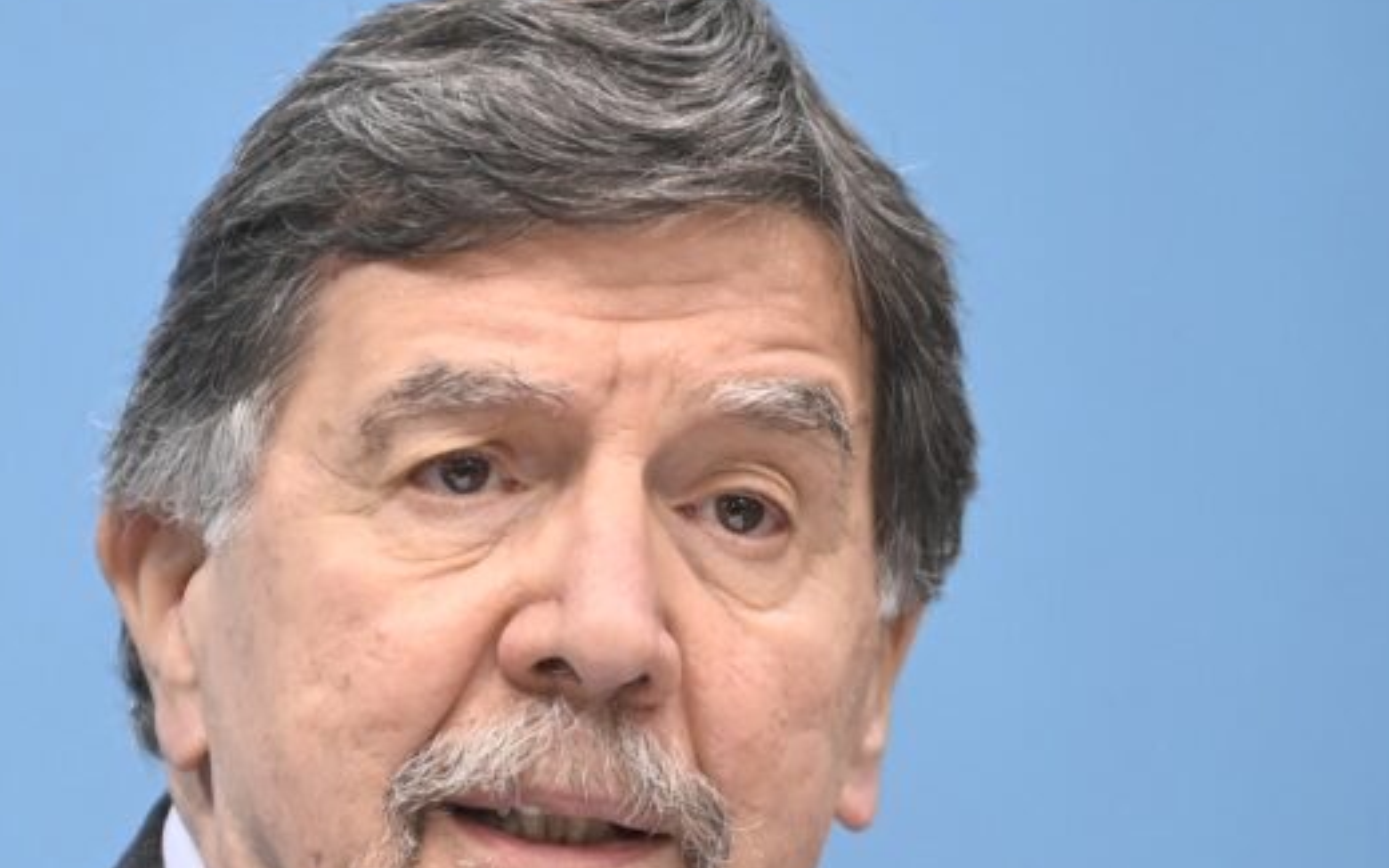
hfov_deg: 5.0
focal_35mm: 419
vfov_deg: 3.1
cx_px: 505
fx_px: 15861
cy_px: 783
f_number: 3.2
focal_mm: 200
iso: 4000
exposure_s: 1/400
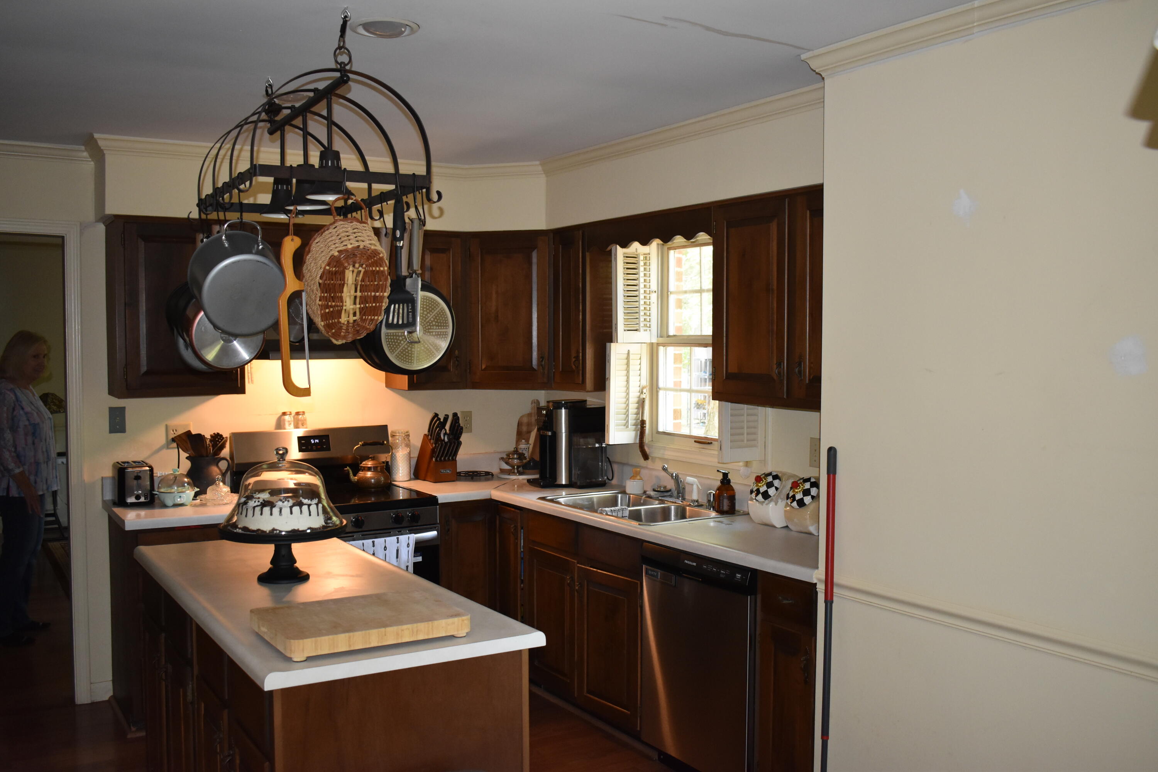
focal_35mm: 33
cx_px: 579
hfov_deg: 57.2
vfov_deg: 40.0
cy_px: 386
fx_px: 1061
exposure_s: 1/60
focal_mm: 22
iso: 1400
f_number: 3.8
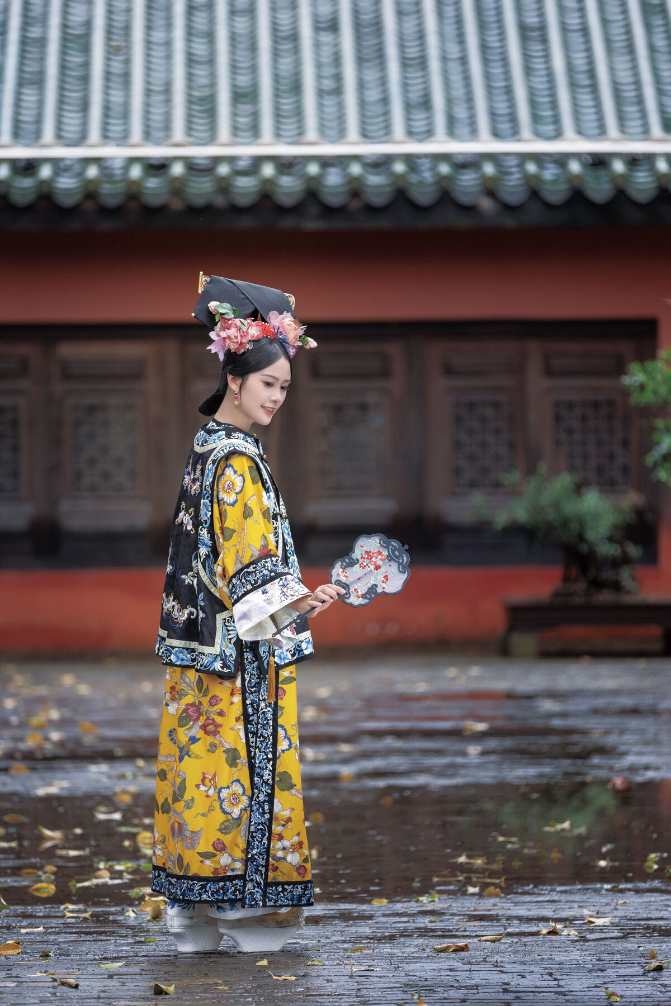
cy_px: 503
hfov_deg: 8.1
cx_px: 336
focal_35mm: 170
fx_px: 4753
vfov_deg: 12.1
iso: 160
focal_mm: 170
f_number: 2.8
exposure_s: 1/1250
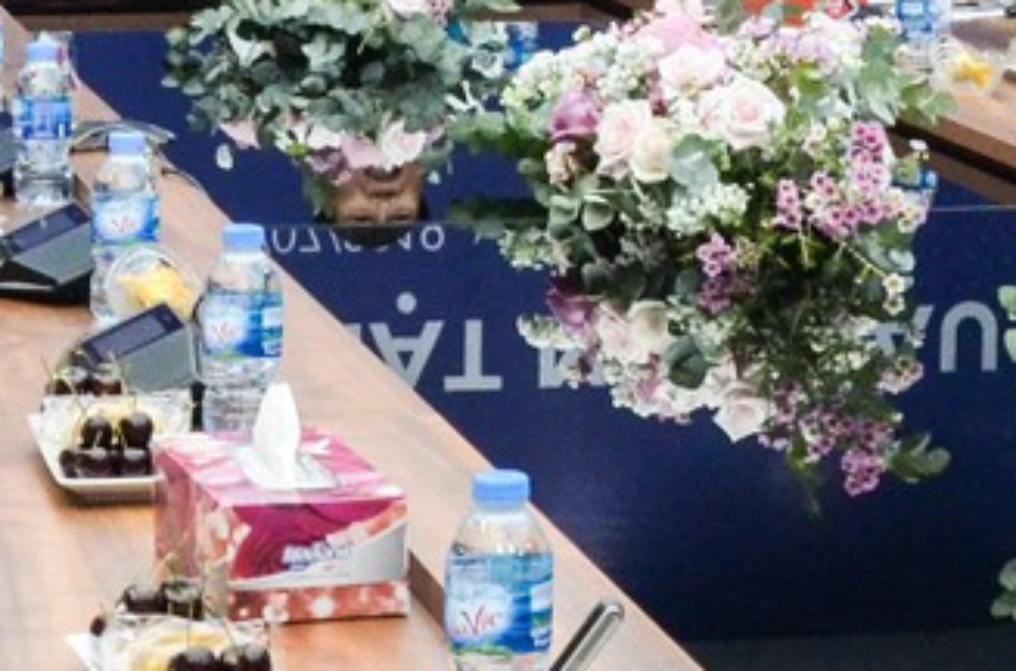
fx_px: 4137
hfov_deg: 13.8
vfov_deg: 9.2
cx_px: 1032
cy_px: -54
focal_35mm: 147
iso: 1000
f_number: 5.6
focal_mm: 16
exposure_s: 1/125
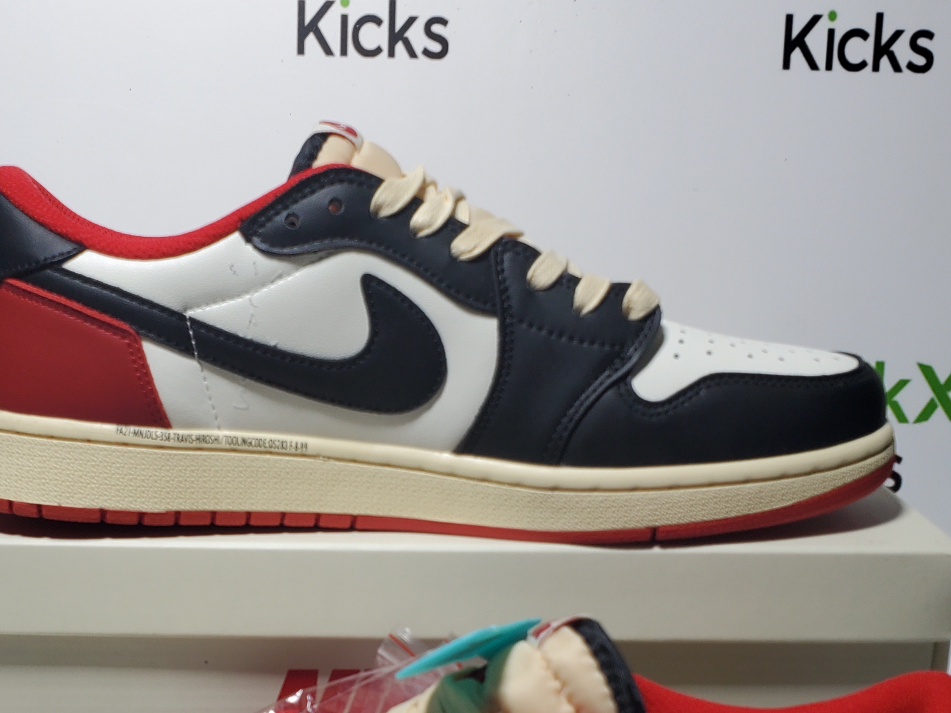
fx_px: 1319
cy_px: 620
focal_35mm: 48
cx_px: 401
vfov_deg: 29.2
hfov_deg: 39.6
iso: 50
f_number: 2.4
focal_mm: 4.3
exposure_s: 1/244
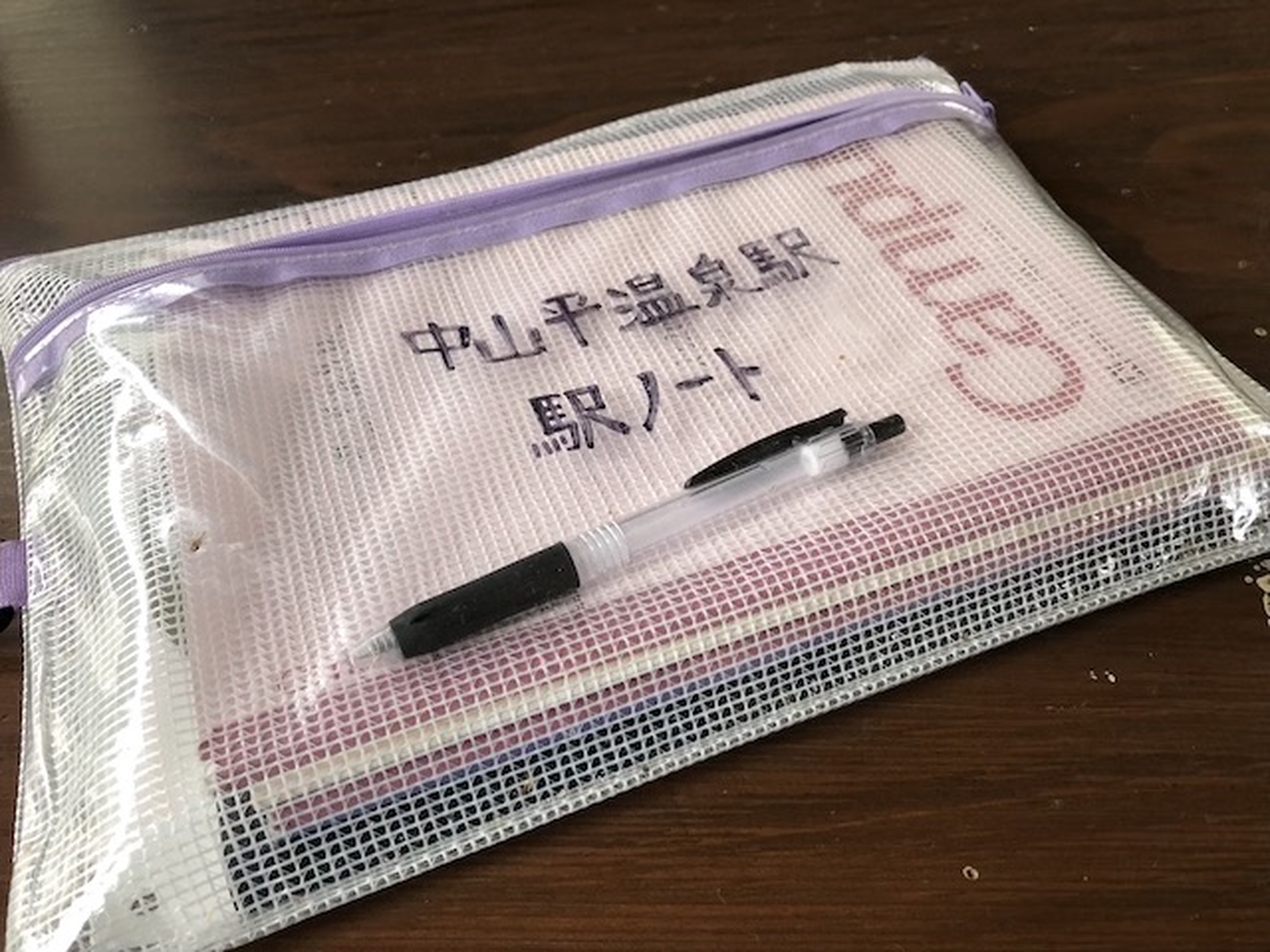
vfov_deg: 49.7
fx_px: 1027
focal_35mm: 28
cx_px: 635
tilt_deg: -51.8
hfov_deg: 63.4
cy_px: 476
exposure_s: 1/30
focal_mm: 4
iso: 25
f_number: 1.8
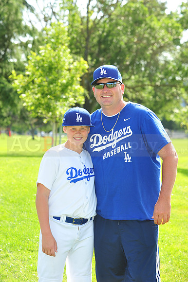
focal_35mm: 112
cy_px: 141
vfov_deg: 18.3
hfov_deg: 12.2
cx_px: 94
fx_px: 878
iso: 320
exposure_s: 1/320
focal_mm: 112
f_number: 7.1
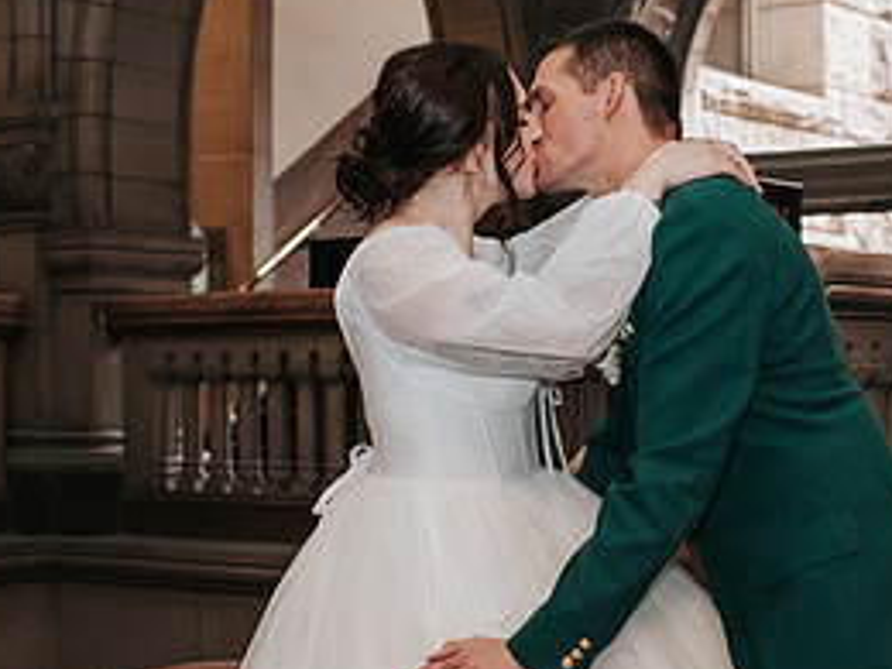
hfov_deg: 23.8
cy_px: 376
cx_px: 493
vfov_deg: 18.0
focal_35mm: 82
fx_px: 2113
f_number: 3.2
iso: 800
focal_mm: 35
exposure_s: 1/200
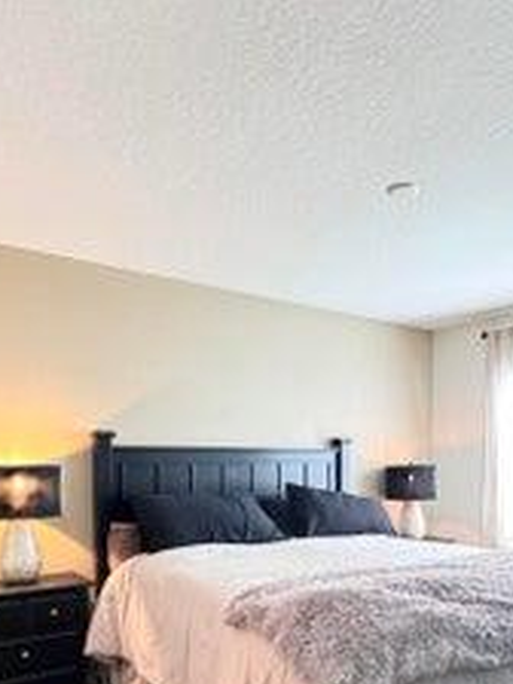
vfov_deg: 57.9
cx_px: 305
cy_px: 482
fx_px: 593
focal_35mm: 30
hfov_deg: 46.6
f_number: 2.2
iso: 640
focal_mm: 2.22
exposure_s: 1/60
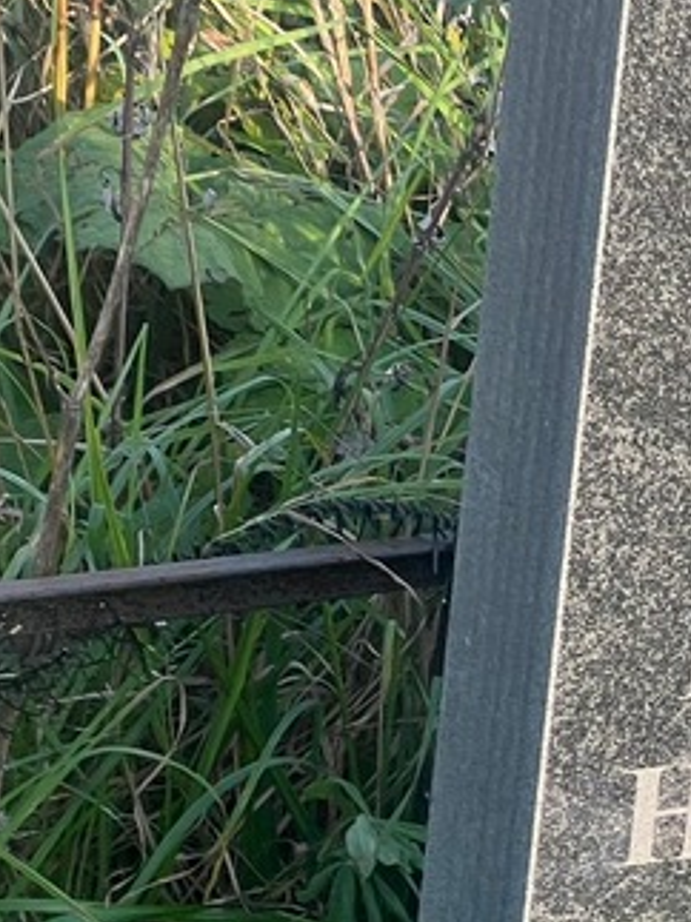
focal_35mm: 191
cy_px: 776
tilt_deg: -22.7
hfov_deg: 7.6
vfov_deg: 10.3
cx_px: 1074
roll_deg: -10.5
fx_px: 5087
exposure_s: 1/141
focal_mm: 9
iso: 32
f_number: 2.8
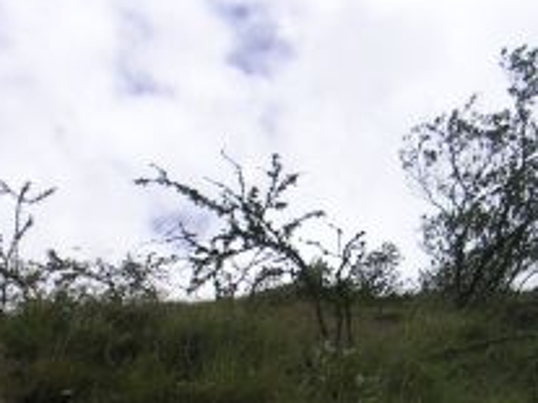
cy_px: 507
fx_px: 1522
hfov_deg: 19.9
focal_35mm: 98
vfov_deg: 14.5
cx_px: 389
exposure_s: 1/1500
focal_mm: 5.8
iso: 50
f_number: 2.8
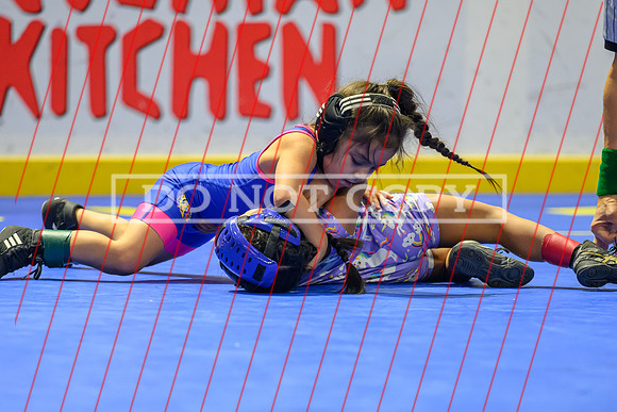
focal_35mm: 277
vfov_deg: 5.0
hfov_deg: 7.4
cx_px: 264
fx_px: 4746
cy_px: 258
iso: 4500
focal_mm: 200
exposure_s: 1/800
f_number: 3.2
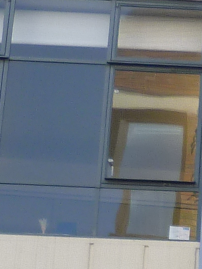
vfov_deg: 9.1
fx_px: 1617
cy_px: 465
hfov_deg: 6.8
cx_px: 468
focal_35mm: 208
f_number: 2.8
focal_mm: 5
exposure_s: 1/250
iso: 80
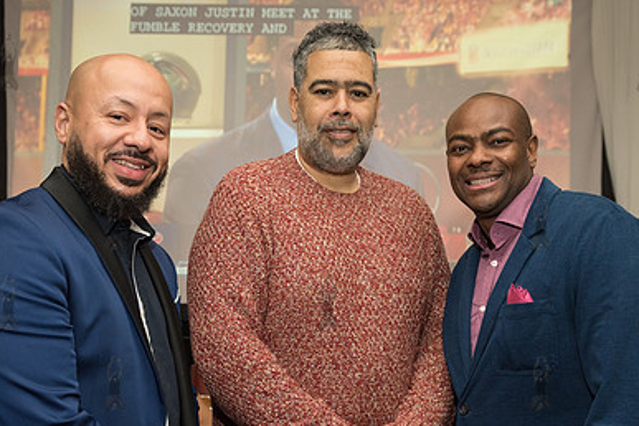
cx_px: 327
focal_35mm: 42
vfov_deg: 31.5
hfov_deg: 46.4
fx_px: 745
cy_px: 301
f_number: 4.5
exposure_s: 1/200
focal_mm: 28
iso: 2000
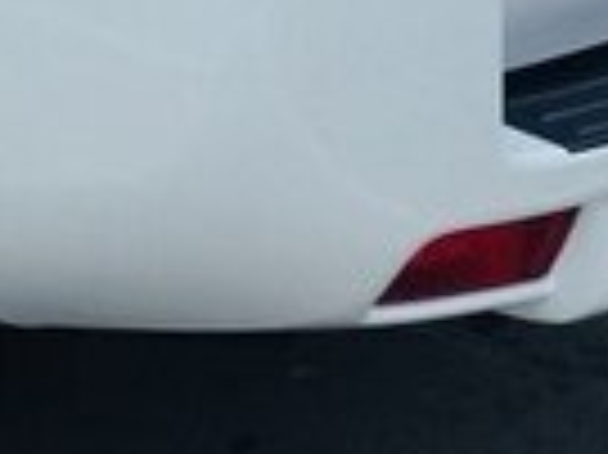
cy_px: -416
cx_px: -257
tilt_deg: -8.7
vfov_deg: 9.8
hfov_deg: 13.3
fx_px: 2492
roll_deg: -0.6
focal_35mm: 142
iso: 32
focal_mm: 4.15
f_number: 2.2
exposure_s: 1/1041
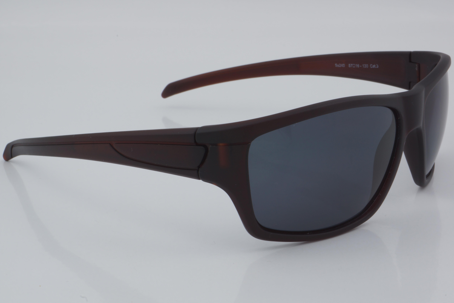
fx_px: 946
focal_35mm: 75
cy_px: 152
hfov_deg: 27.0
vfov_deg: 18.2
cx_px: 227
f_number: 32
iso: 100
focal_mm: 50
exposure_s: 1/4
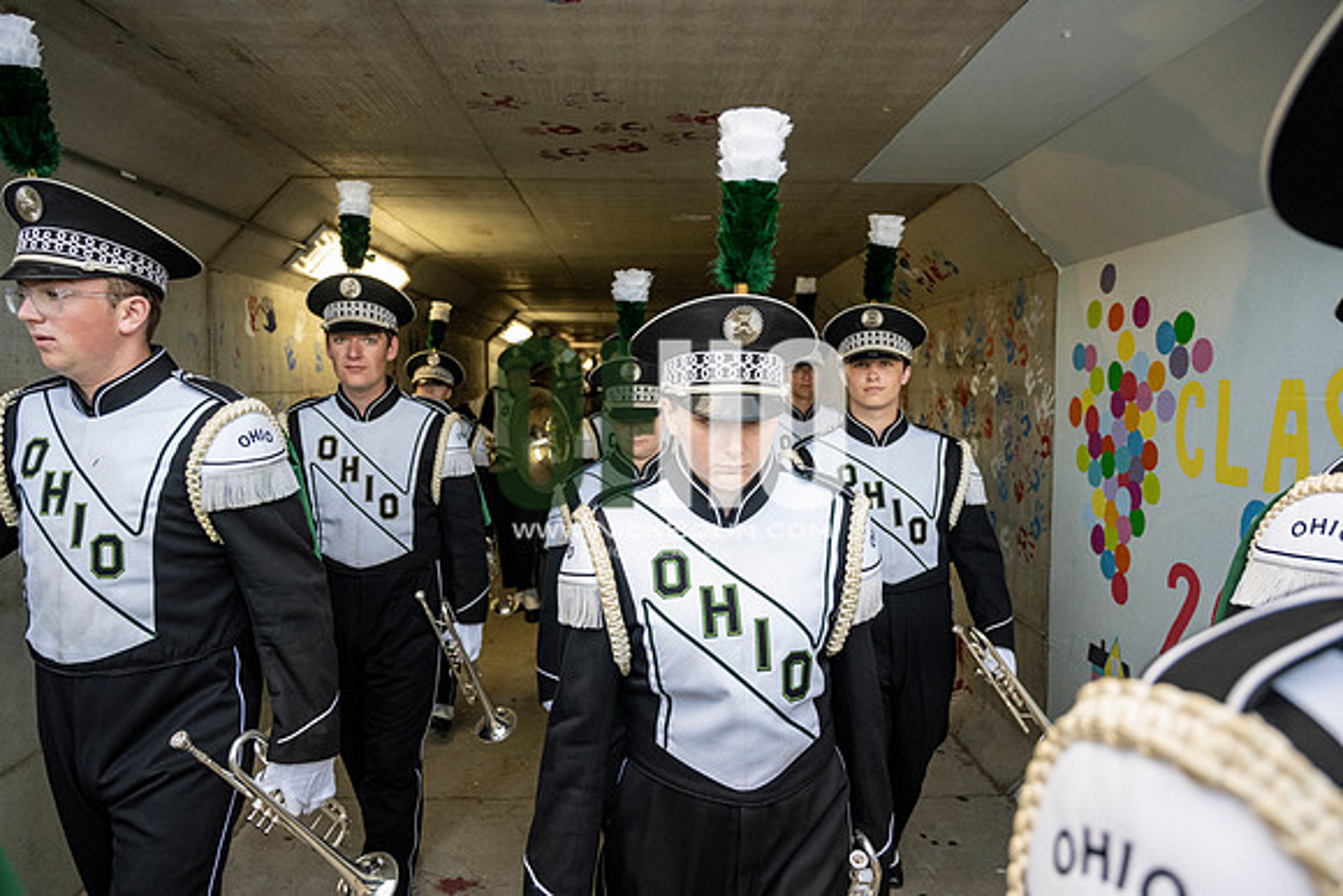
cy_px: 448
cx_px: 672
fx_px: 896
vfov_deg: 53.2
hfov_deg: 73.7
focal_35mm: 24
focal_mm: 24
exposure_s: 1/800
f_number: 4
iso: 1600
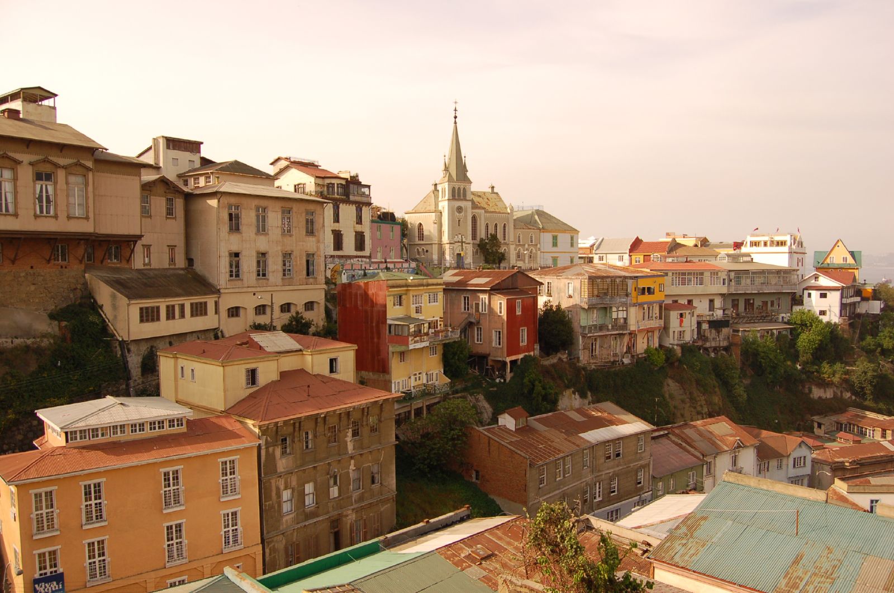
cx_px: 447
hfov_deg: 67.5
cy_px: 296
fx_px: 669
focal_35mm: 27
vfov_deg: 47.7
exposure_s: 1/1250
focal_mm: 18
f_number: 5.6
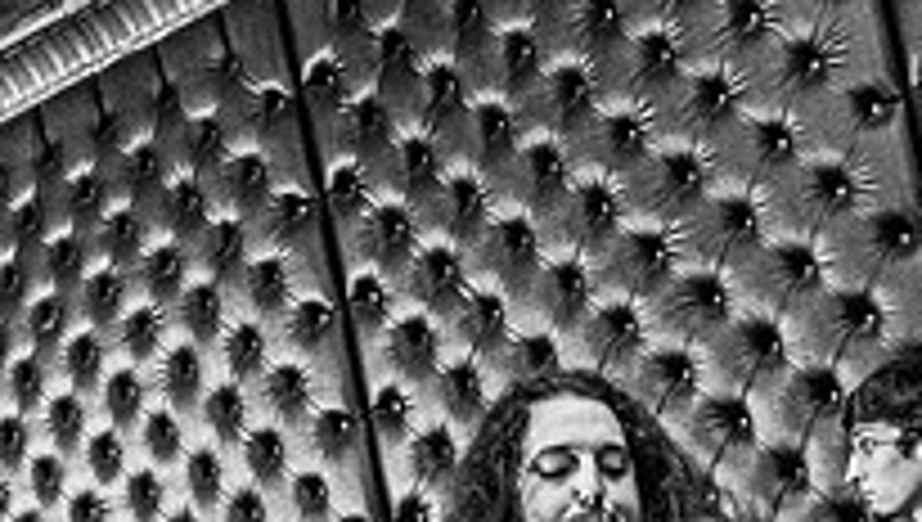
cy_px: 844
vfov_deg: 15.4
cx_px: 279
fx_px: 1738
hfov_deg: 29.4
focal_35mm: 71
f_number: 4
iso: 6400
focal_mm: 24
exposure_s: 1/200
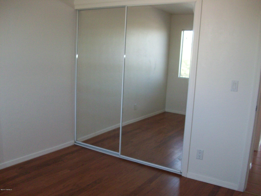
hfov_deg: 54.0
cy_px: 98
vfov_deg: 41.8
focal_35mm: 34
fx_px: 256
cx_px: 130
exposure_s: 1/60
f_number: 2.8
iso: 160
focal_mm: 5.7
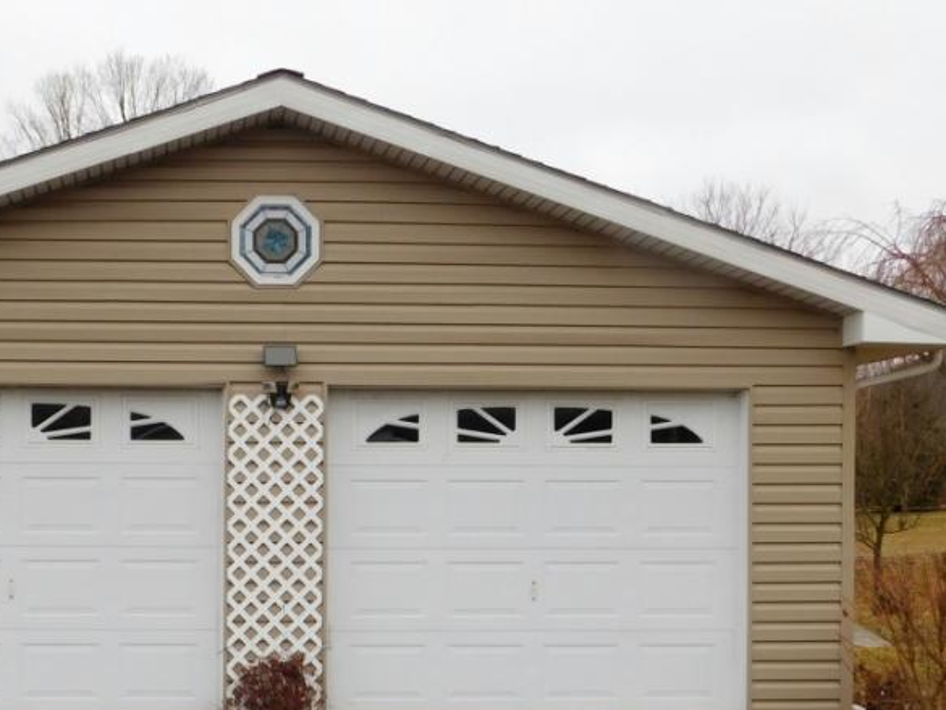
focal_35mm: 63
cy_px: 543
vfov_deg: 23.0
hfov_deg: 30.1
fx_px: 1722
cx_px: 222
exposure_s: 1/100
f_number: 3.5
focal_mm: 6.3
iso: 125
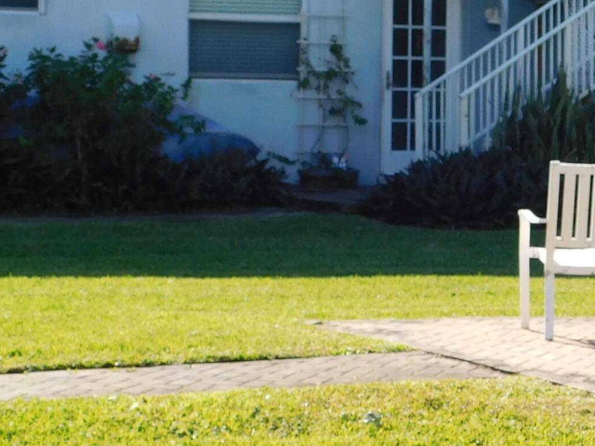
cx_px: 339
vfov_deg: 10.0
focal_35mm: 147
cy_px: -24
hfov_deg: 13.4
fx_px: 2526
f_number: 3.8
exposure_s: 1/500
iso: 125
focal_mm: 9
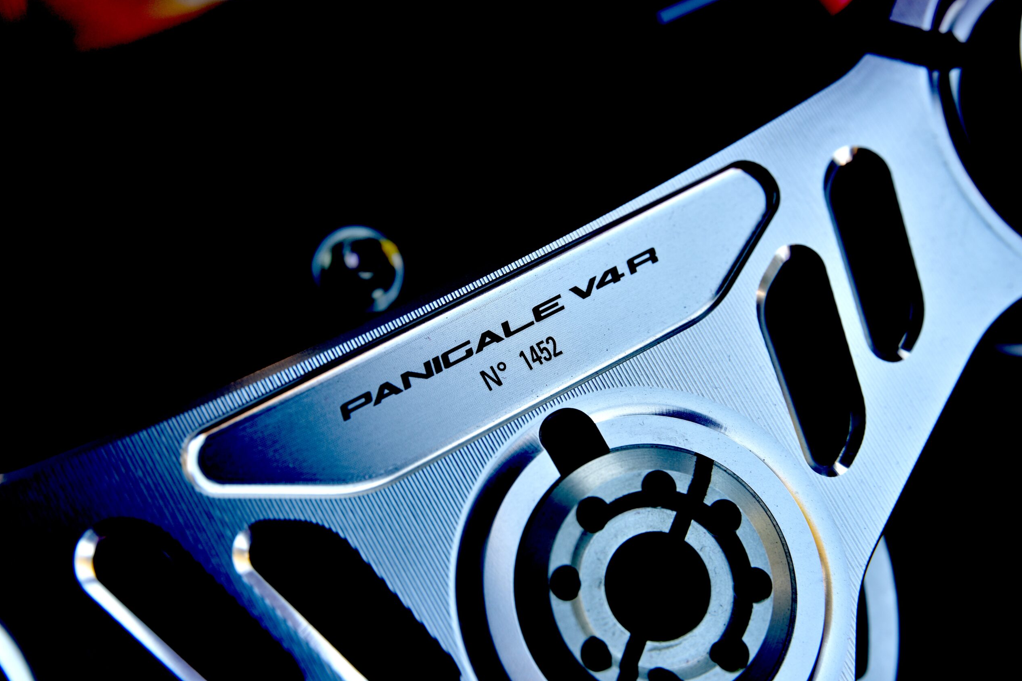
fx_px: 2015
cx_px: 504
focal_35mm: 71
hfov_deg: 28.5
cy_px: 341
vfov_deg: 19.2
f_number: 5.6
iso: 200
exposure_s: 1/125
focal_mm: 70
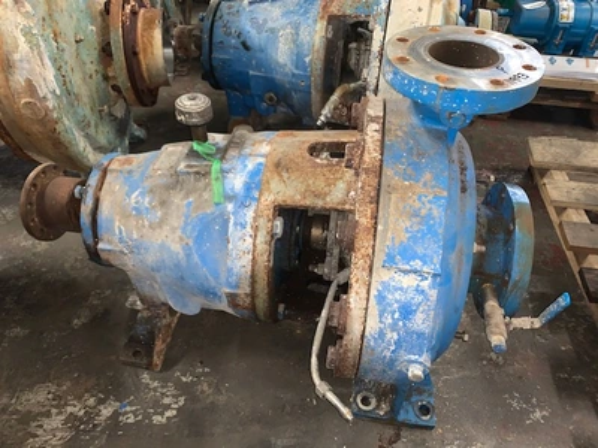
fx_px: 449
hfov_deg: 67.3
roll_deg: +0.3
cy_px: 224
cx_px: 299
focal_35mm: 26
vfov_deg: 53.1
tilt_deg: -42.3
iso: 125
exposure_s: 1/11
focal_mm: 4.25
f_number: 1.8
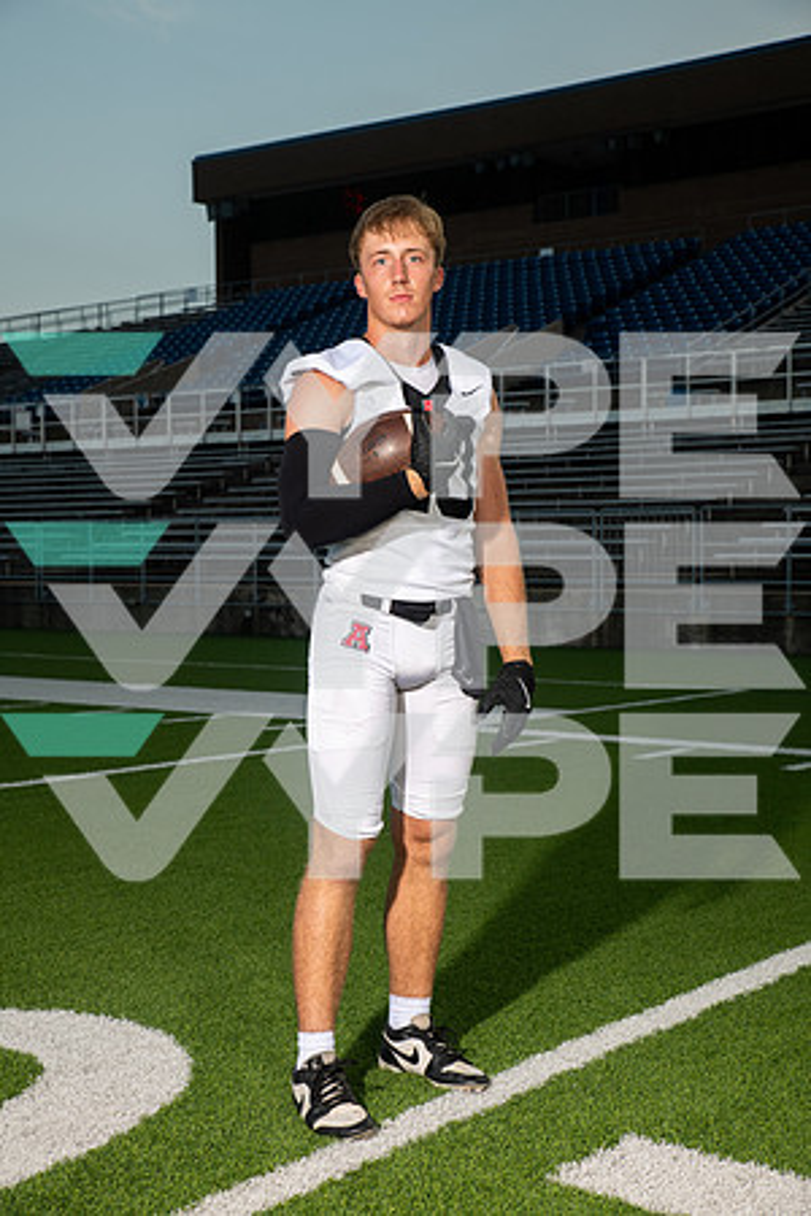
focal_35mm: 52
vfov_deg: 38.2
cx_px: 406
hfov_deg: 26.0
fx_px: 1757
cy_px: 608
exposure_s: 1/320
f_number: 7.1
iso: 200
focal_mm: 52
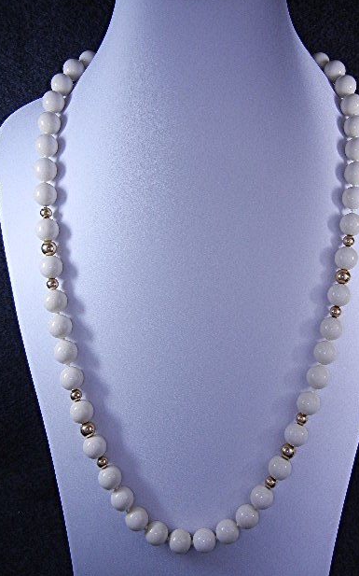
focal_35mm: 33
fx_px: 517
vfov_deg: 58.2
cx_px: 204
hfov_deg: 38.2
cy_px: 279
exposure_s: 1/73.8
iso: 160
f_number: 3.5
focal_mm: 5.4
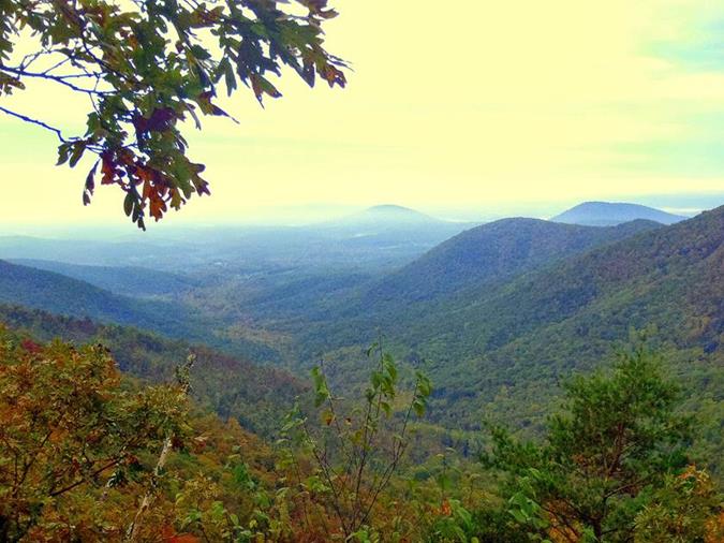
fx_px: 1025
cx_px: 362
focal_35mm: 49
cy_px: 272
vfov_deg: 29.7
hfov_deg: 38.9
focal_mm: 8.8
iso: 400
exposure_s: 1/200
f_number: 4.9
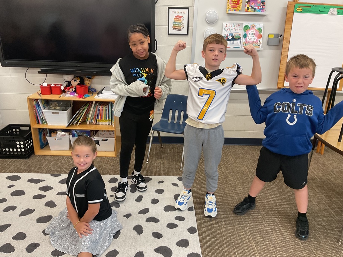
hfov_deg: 61.7
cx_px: 172
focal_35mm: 29
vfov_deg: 48.2
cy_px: 128
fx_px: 287
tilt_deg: -22.5
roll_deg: -3.3
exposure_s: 1/60
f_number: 1.8
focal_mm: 3
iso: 80
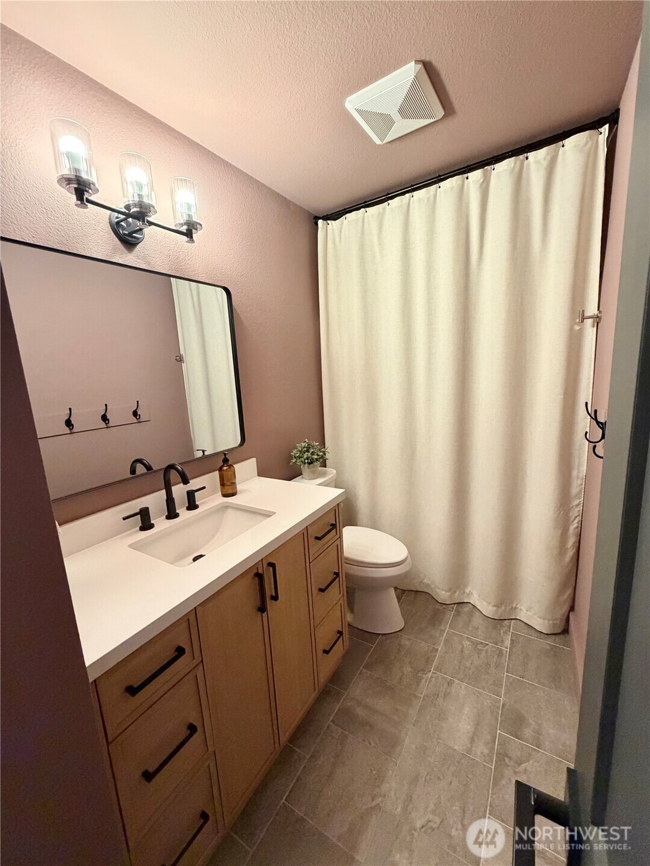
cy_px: 433
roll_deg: +2.6
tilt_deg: -9.5
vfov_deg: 102.1
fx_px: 351
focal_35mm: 14
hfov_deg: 85.7
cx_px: 325
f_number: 2.2
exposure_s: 1/60
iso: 500
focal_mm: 2.22
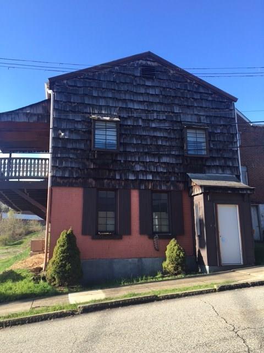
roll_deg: -0.5
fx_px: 295
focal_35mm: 29
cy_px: 176
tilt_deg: +13.4
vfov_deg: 61.7
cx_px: 132
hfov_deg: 48.2
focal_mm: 4.15
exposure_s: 1/356
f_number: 2.2
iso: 25
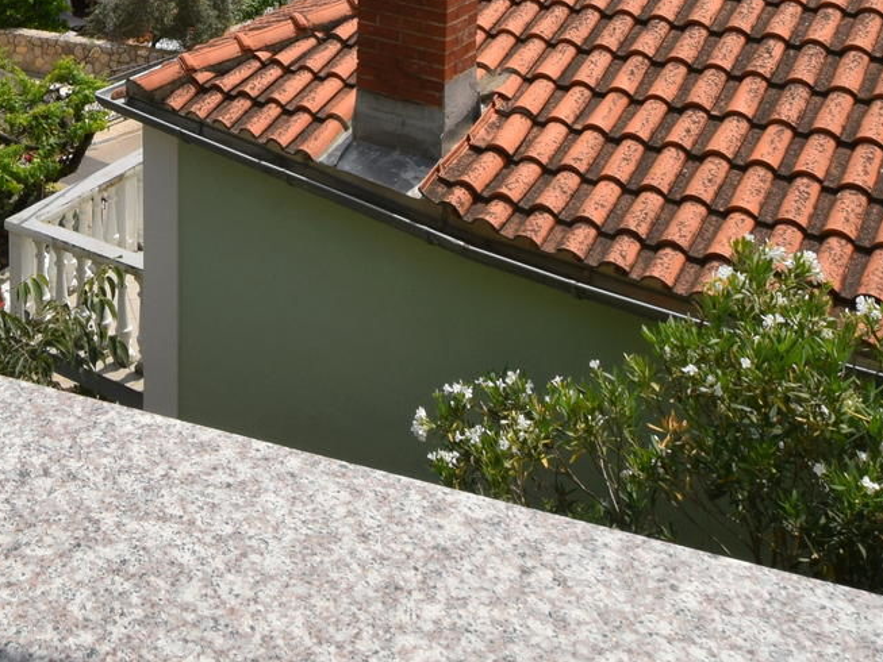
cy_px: -309
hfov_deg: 33.5
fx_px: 1352
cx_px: 27
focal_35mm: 53
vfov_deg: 22.8
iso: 200
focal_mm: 10
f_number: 10
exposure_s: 1/400
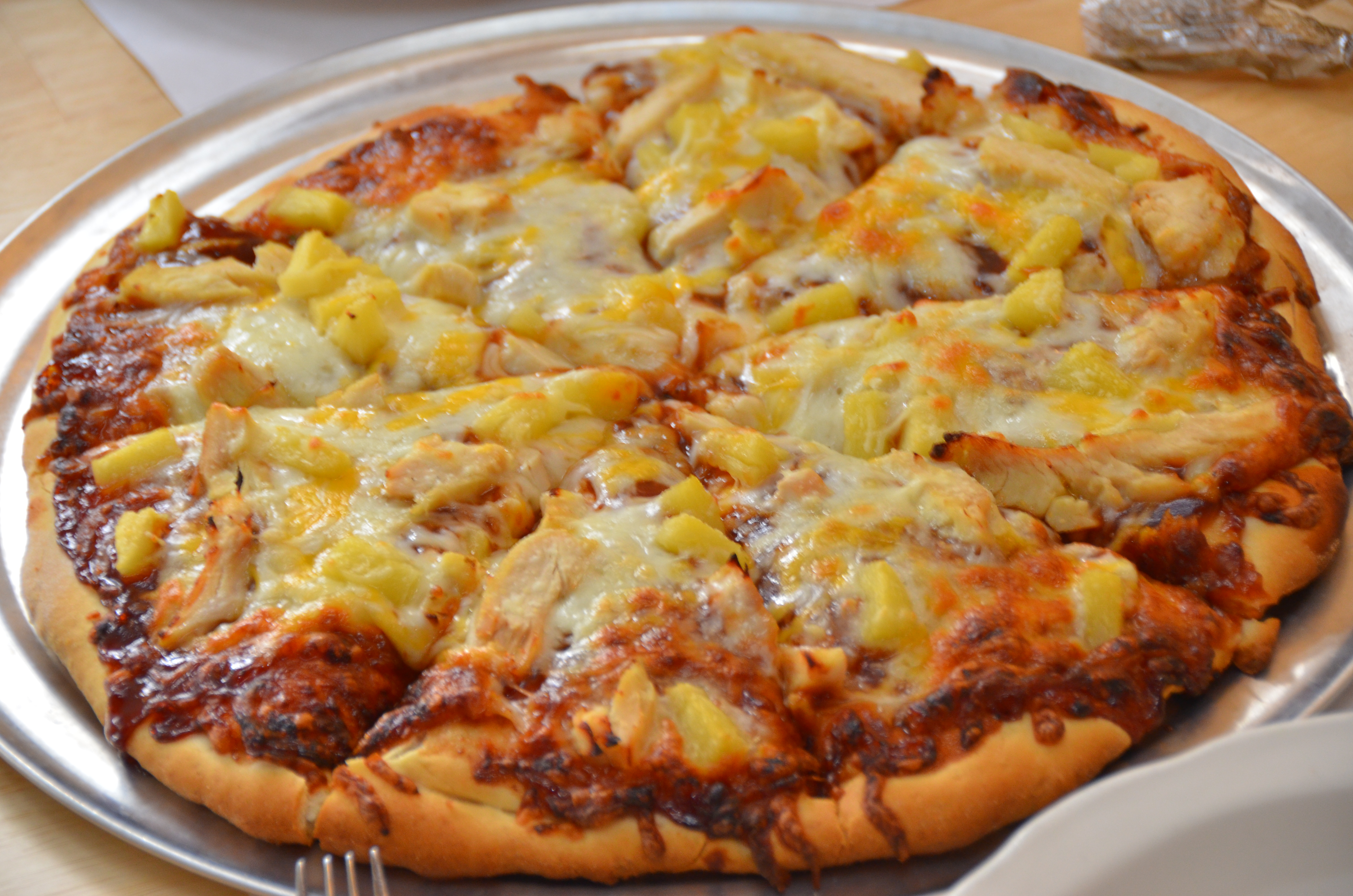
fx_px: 5063
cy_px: 448
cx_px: 676
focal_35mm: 135
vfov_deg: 10.1
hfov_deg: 15.2
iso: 720
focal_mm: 90
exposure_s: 1/30
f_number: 5.3
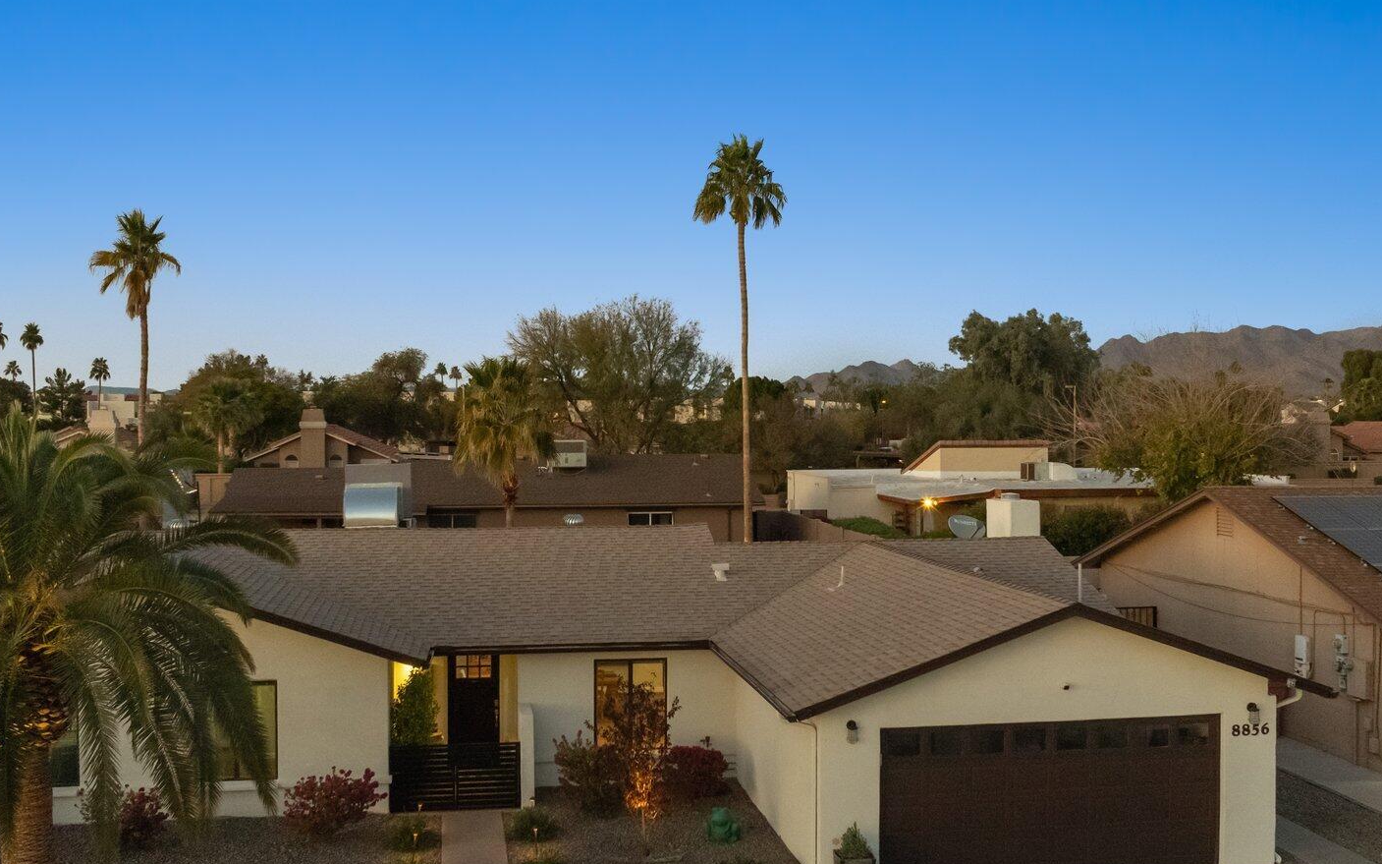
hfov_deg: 52.8
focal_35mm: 37
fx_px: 1393
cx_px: 696
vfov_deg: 34.4
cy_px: 449
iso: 1600
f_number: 5
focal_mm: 12.3
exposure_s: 1/160
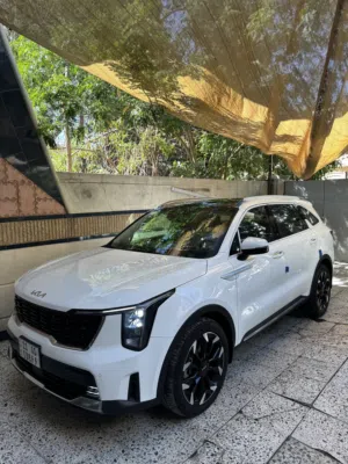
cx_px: 174
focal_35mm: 24
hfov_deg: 56.8
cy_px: 232
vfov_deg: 71.6
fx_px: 322
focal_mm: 6.76
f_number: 1.78
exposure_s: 1/358
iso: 80
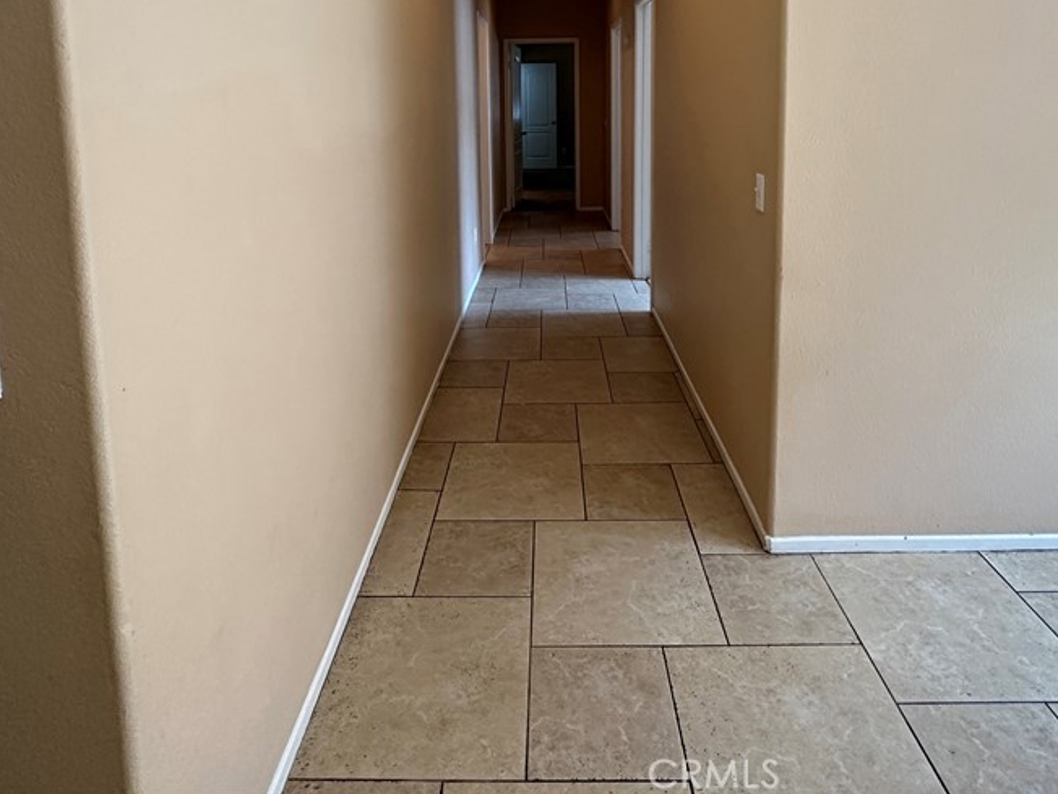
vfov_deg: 57.2
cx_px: 540
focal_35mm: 22
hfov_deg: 76.4
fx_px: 672
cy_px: 174
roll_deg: +0.8
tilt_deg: -7.4
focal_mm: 2.22
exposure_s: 1/120
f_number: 2.2
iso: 320
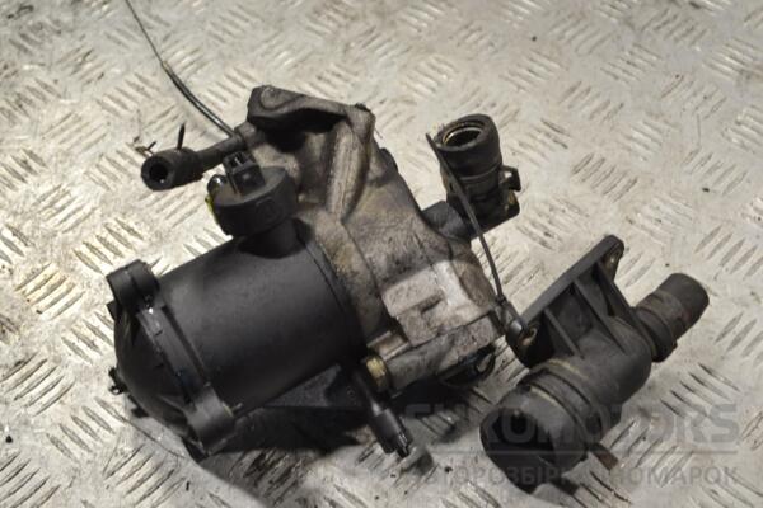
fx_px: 1335
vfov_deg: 21.6
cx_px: 382
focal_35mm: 63
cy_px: 254
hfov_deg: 31.9
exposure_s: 1/60
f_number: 5.3
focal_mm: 42
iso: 400
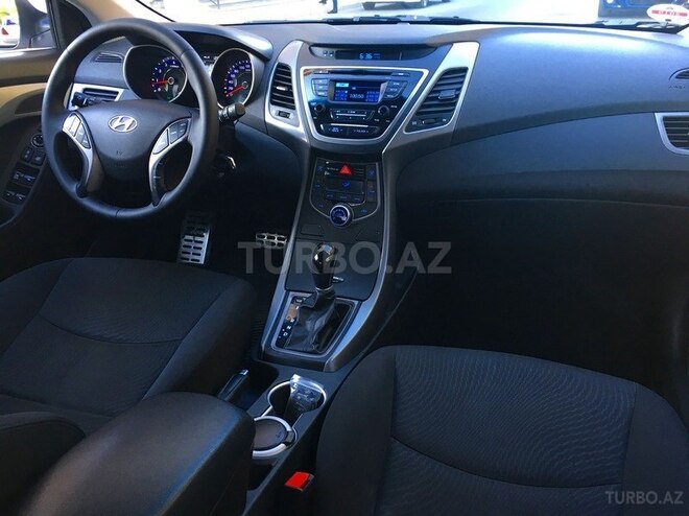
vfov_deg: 48.2
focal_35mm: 29
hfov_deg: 61.7
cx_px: 344
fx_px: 577
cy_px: 258
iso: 80
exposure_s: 1/33
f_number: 2.2
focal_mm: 4.15
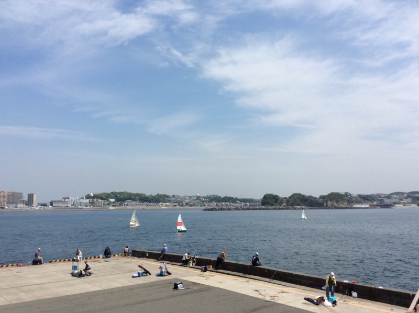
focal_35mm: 32
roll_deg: +2.5
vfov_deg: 44.1
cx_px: 210
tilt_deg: +4.6
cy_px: 156
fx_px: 387
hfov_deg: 56.9
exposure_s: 1/2604
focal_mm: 3.3
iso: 32
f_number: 2.4
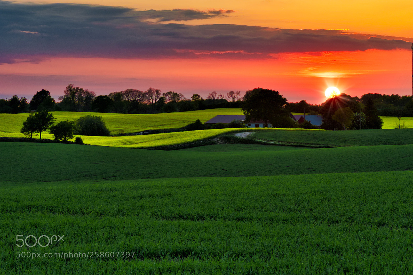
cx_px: 206
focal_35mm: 105
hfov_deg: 19.5
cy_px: 138
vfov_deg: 13.0
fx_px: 1204
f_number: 14
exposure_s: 1/30
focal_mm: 70
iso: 100
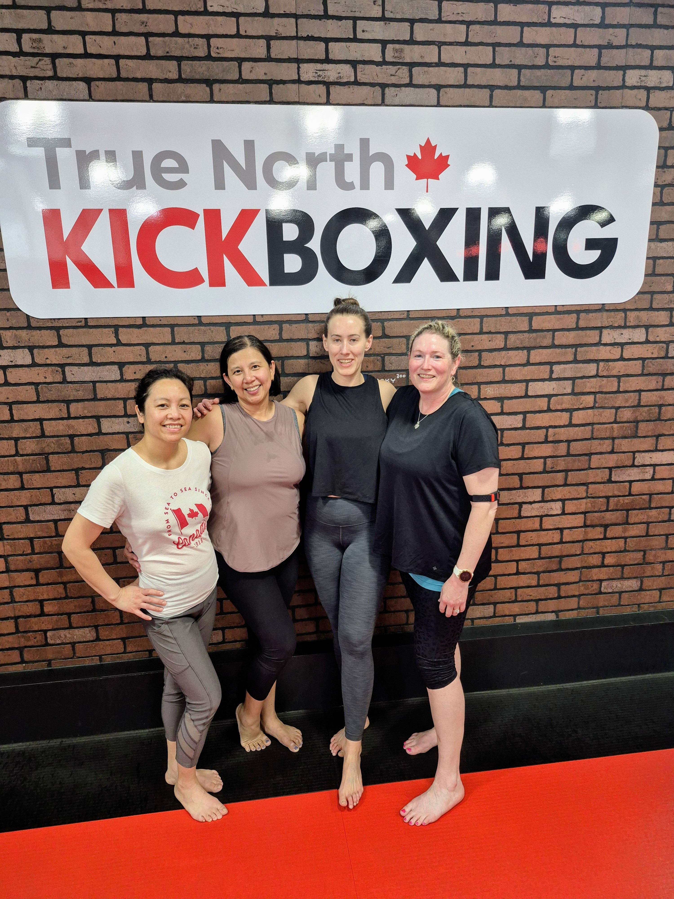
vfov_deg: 73.9
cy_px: 450
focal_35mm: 23
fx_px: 597
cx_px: 337
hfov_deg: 58.9
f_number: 1.8
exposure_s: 1/120
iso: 320
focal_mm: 5.4
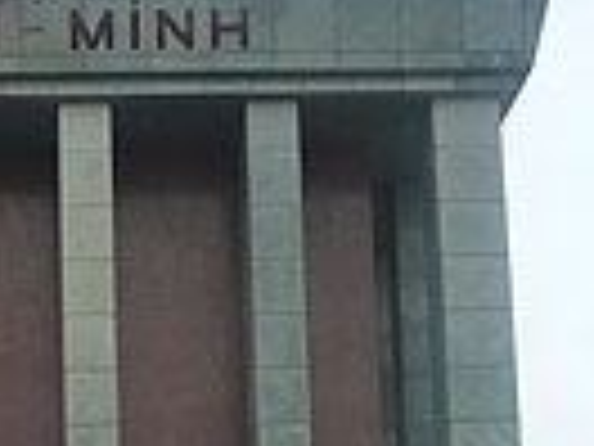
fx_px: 2111
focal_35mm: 123
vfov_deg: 11.6
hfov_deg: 15.7
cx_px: -4
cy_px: 649
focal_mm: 4.1
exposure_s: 1/500
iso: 125
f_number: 4.5
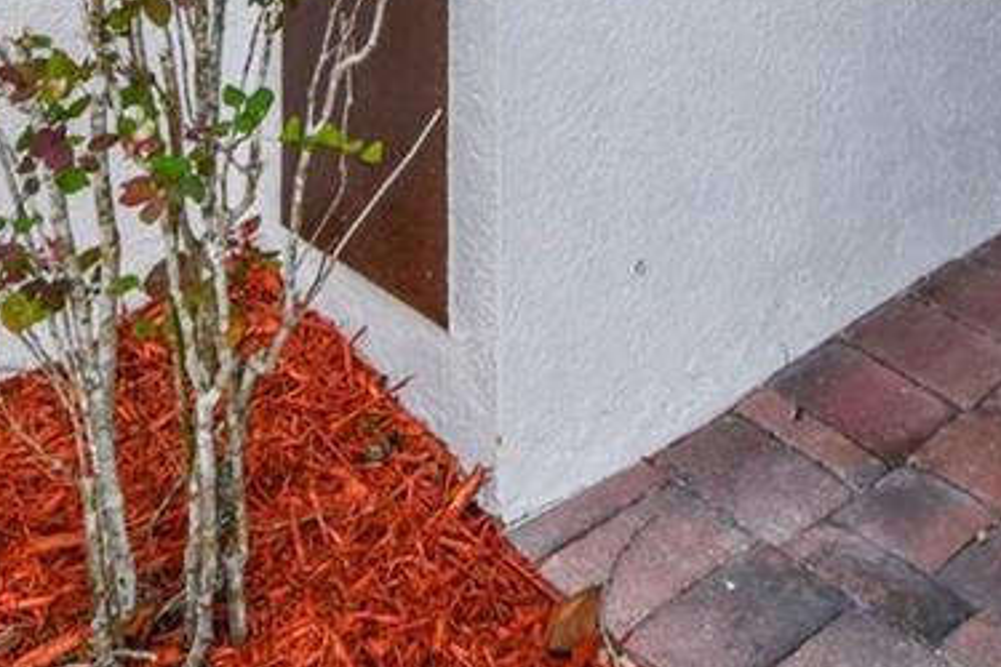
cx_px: 691
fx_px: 1779
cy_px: -536
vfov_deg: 17.3
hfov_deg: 31.1
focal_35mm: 64
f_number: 8
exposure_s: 1/250
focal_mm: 15
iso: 400
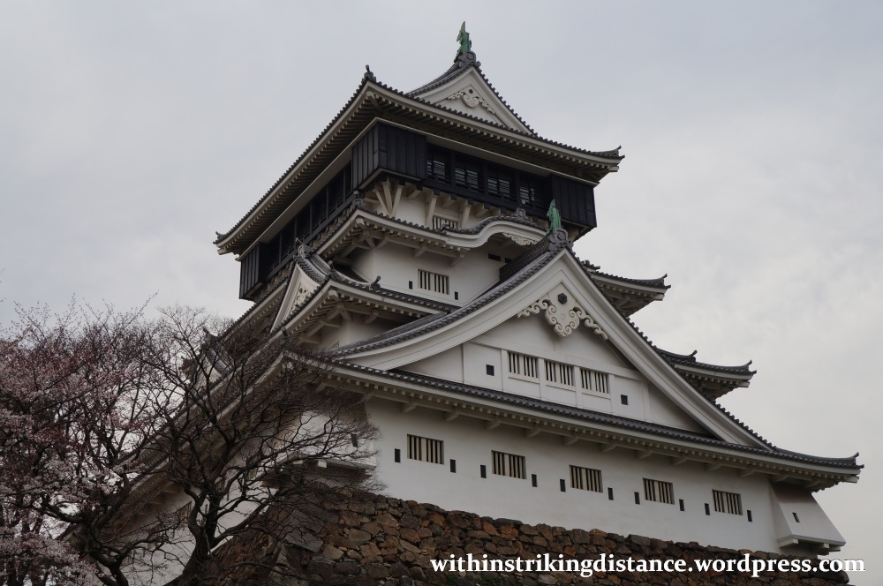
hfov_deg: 40.0
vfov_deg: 27.2
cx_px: 442
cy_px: 293
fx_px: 1213
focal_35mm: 50
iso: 200
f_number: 11
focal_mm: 33
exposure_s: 1/100
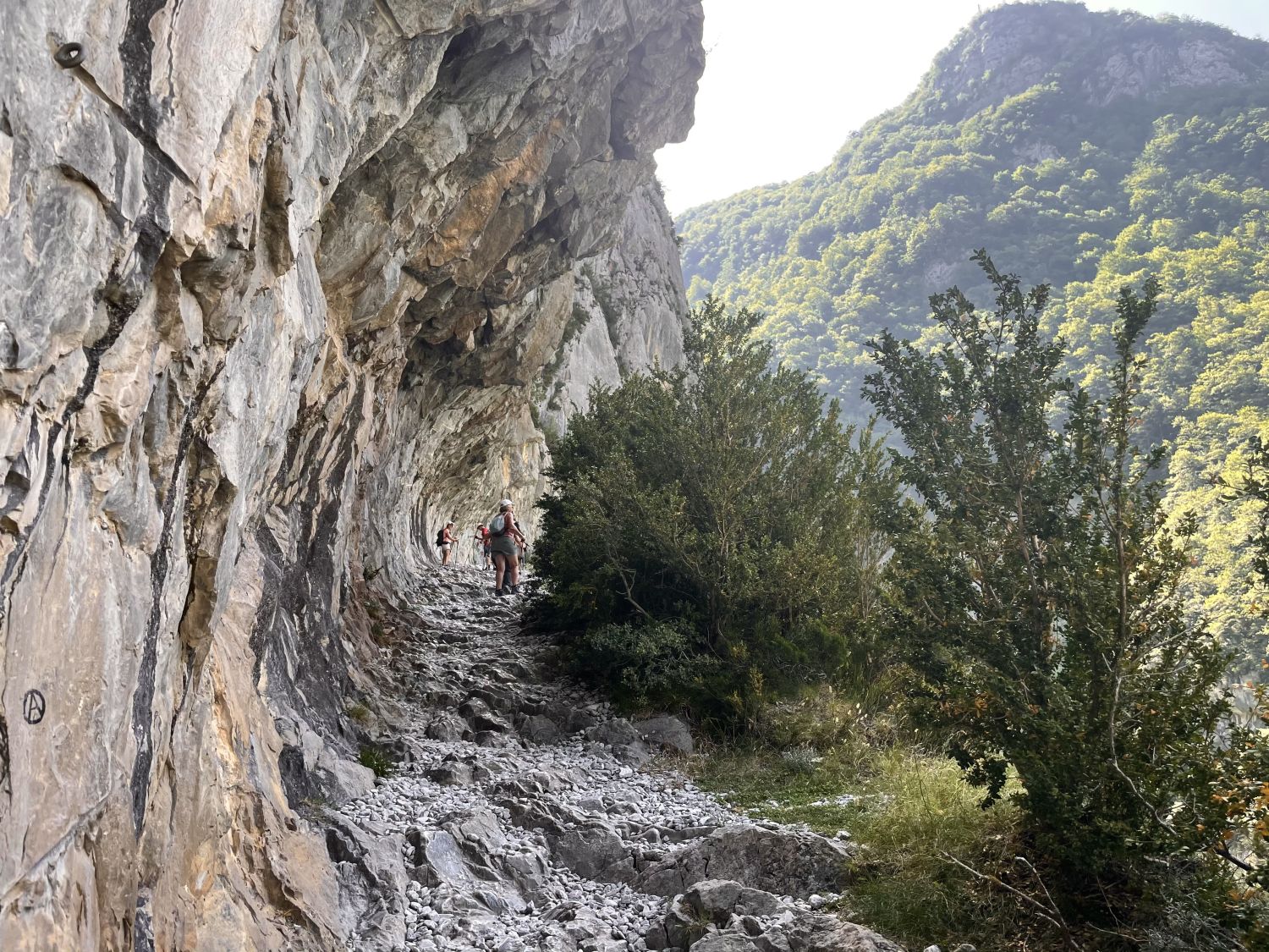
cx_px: 634
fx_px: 953
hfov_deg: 67.3
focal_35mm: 26
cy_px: 476
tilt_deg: +14.7
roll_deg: +1.2
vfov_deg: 53.1
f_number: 1.6
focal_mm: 4.2
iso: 32
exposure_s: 1/344
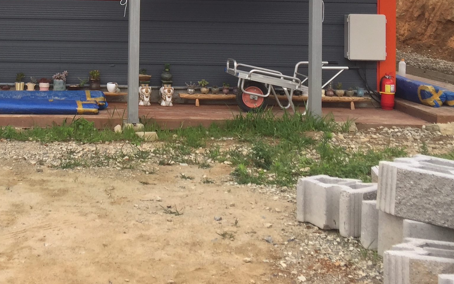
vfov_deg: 19.1
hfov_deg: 29.8
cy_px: -33
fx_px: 804
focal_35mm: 65
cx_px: 20
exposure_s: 1/341
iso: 32
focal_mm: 4.15
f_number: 2.2
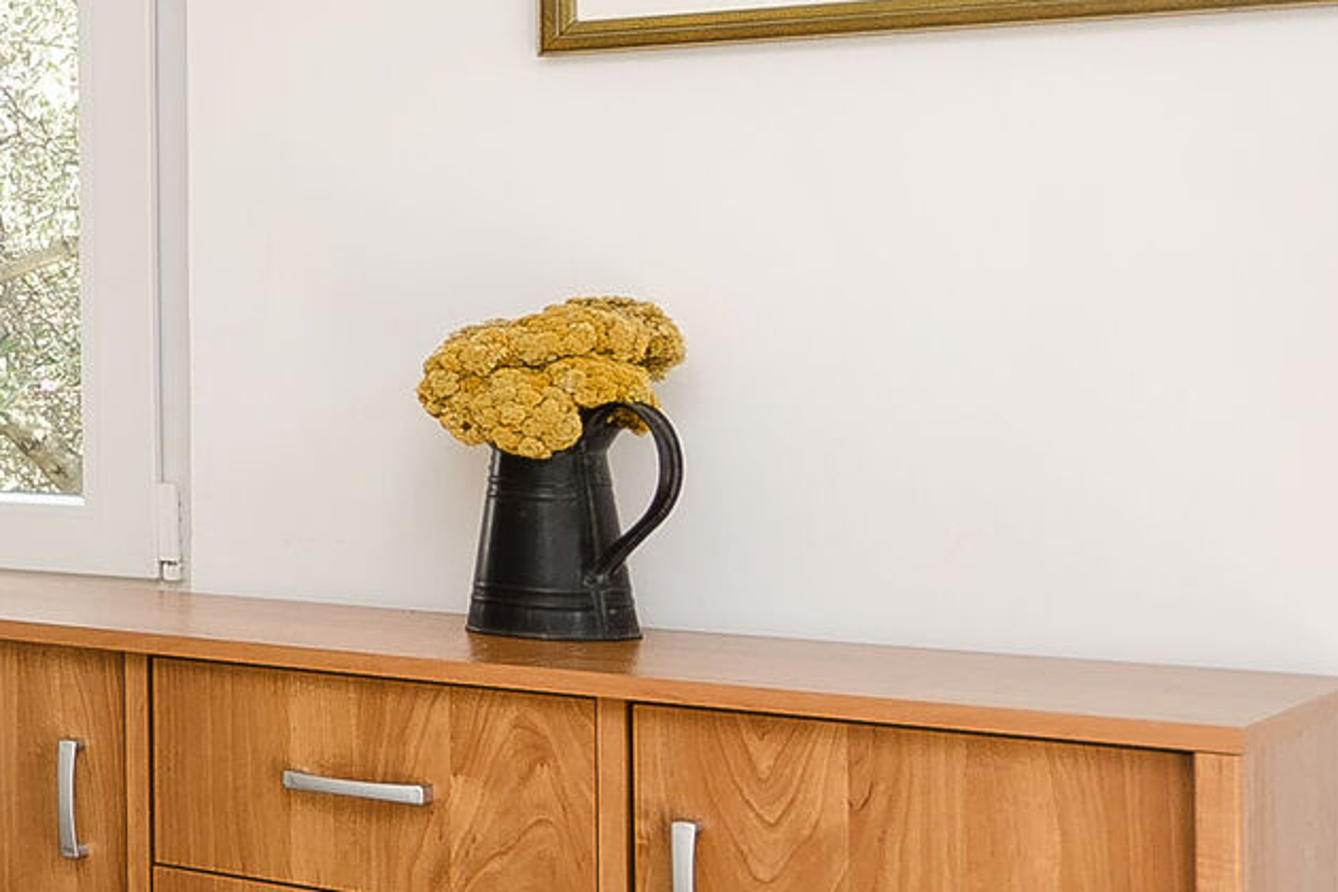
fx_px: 2721
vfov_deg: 18.6
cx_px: -1368
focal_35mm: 73
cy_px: 334
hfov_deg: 18.2
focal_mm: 11
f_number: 8
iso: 100
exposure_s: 1/30
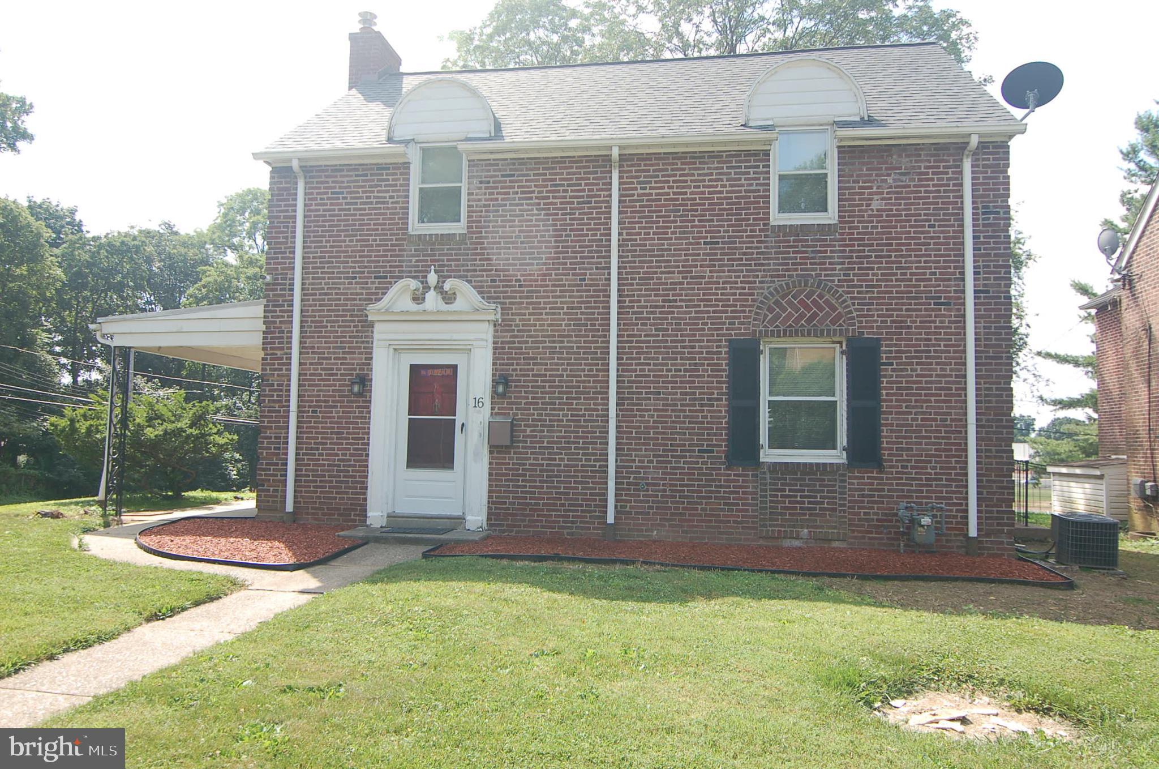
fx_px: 771
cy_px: 384
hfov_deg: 73.8
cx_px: 580
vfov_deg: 53.0
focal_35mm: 24
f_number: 6.3
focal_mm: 16
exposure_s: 1/160
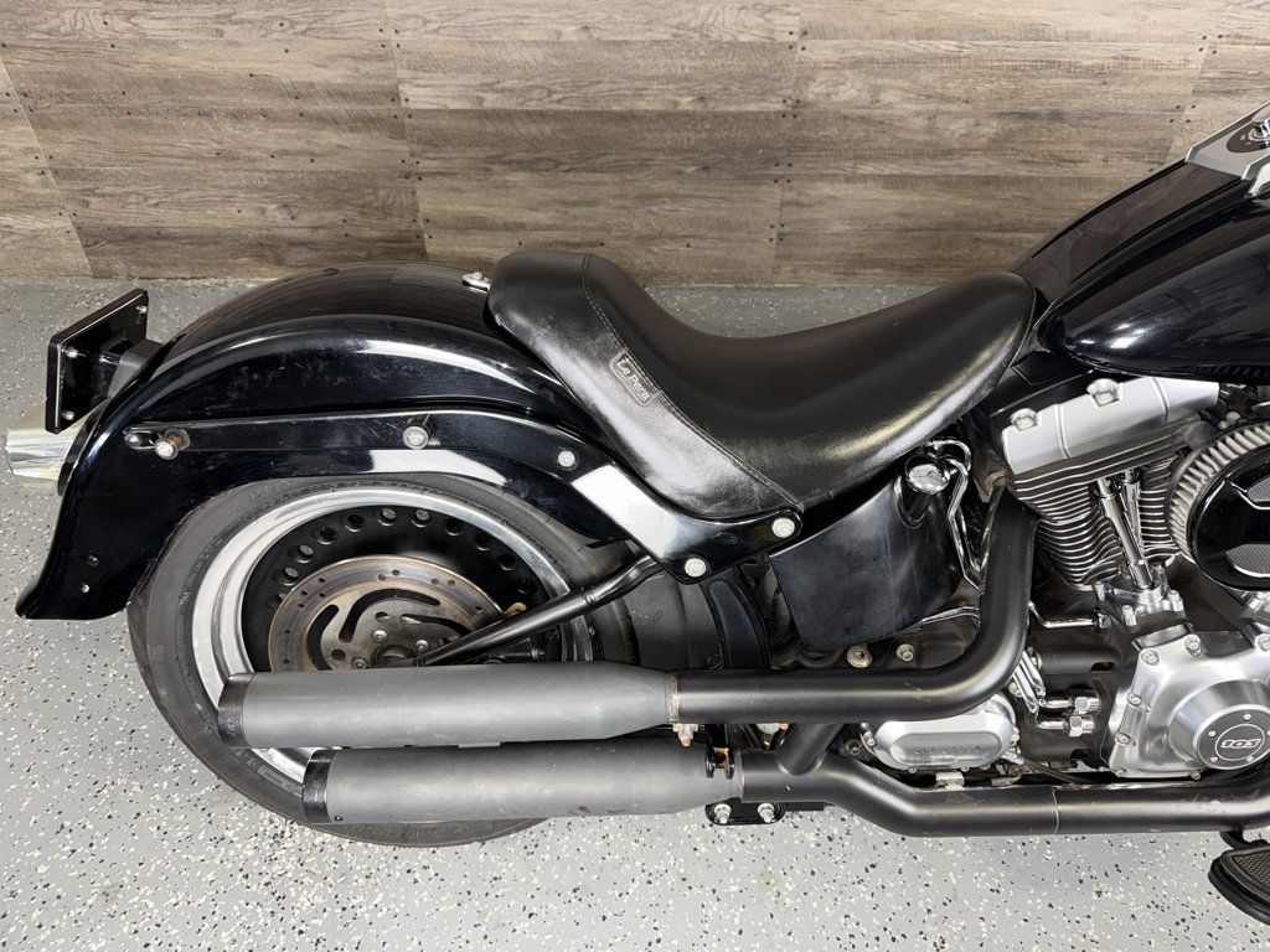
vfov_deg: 56.8
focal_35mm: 24
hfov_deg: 71.6
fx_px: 881
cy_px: 476
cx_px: 635
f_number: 1.78
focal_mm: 6.76
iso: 64
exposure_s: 1/15
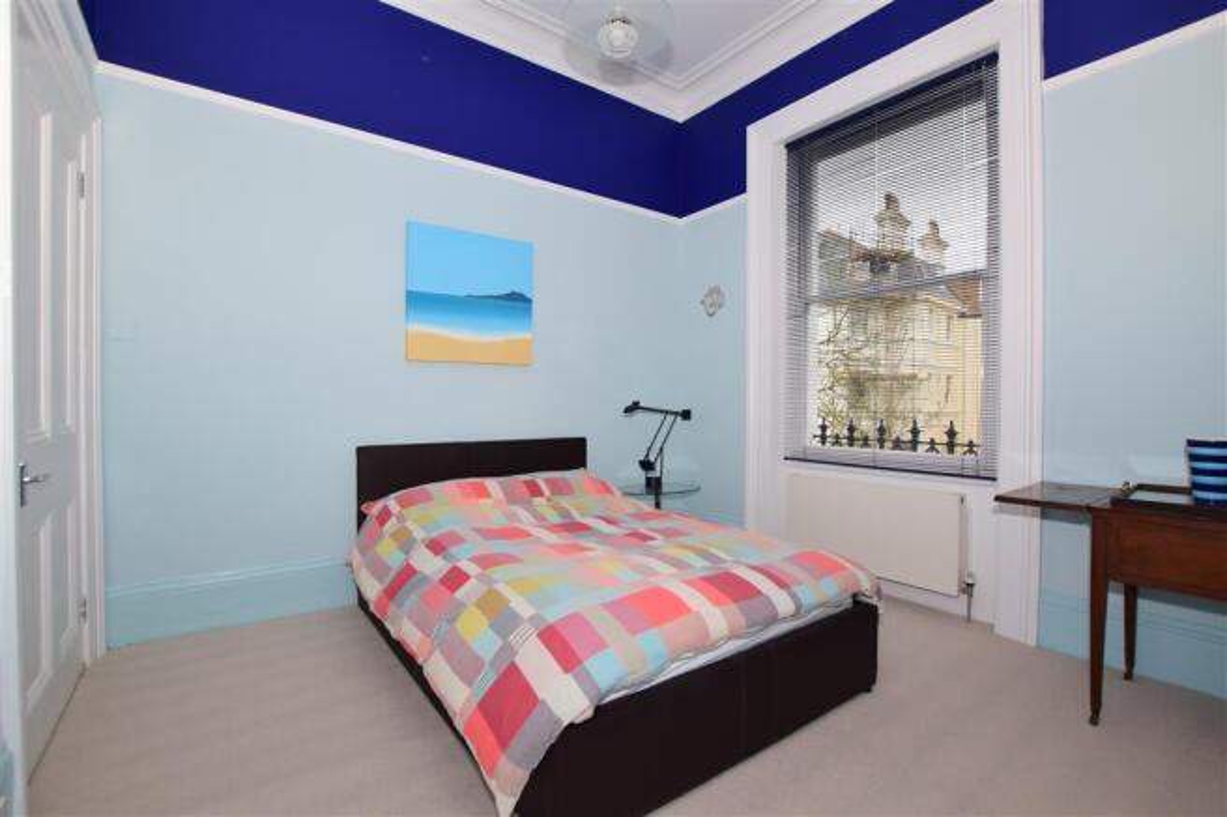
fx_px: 511
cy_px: 408
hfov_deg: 100.4
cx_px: 614
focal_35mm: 15
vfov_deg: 77.3
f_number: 9
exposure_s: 1/200
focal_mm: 10
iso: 400
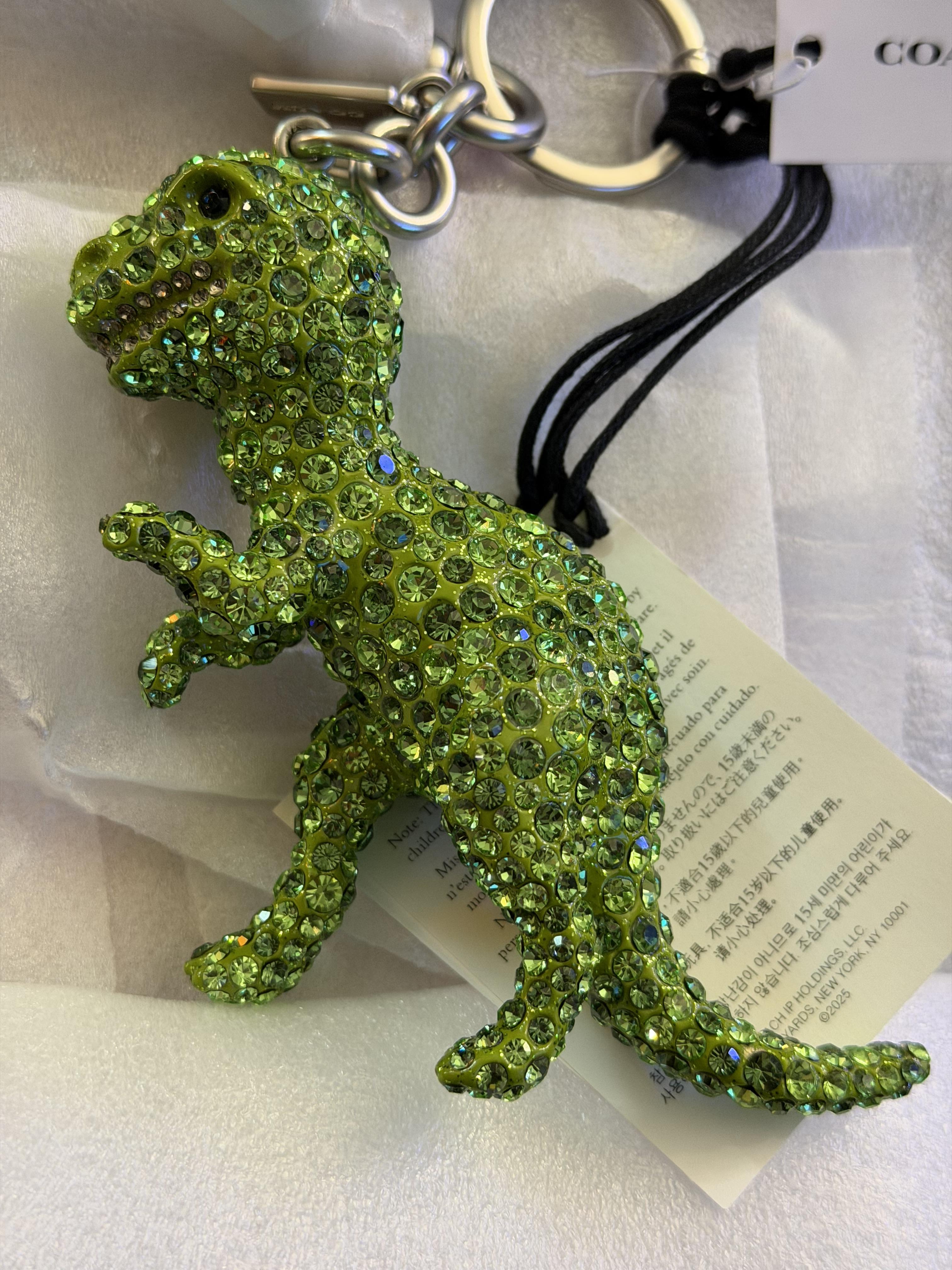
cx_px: 476
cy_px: 635
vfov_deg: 39.7
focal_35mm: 48
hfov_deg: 30.3
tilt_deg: -62.5
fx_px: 1760
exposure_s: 1/40
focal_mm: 6.76
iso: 250
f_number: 1.78
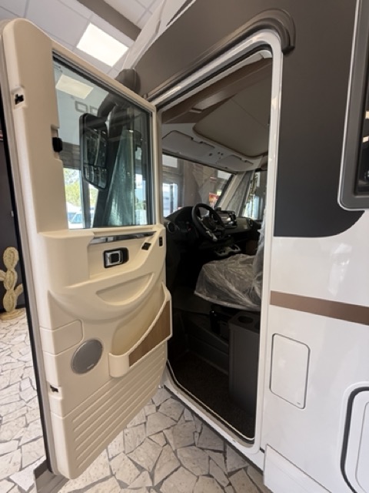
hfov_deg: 85.7
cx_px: 184
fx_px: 199
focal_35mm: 14
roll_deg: -1.0
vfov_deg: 102.1
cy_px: 246
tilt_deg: -8.5
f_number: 2.2
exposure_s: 1/99
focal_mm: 2.22
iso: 200
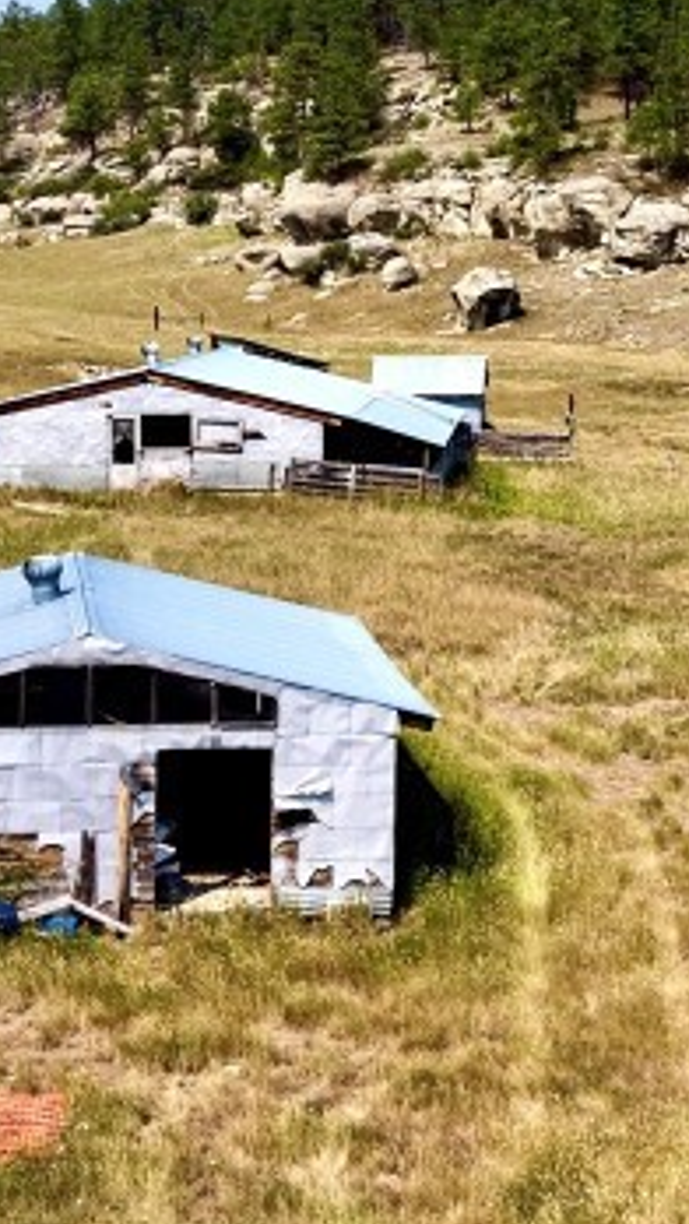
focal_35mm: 77
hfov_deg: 15.7
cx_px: 408
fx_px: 2498
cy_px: 355
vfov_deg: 27.3
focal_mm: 8.67
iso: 130
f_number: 1.8
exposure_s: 1/5000
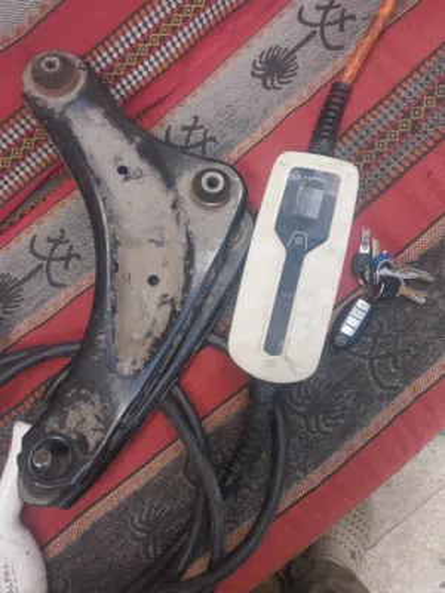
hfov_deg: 53.1
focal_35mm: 26
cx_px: 222
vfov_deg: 67.3
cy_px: 296
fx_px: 446
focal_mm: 4
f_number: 1.8
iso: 25
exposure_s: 1/100
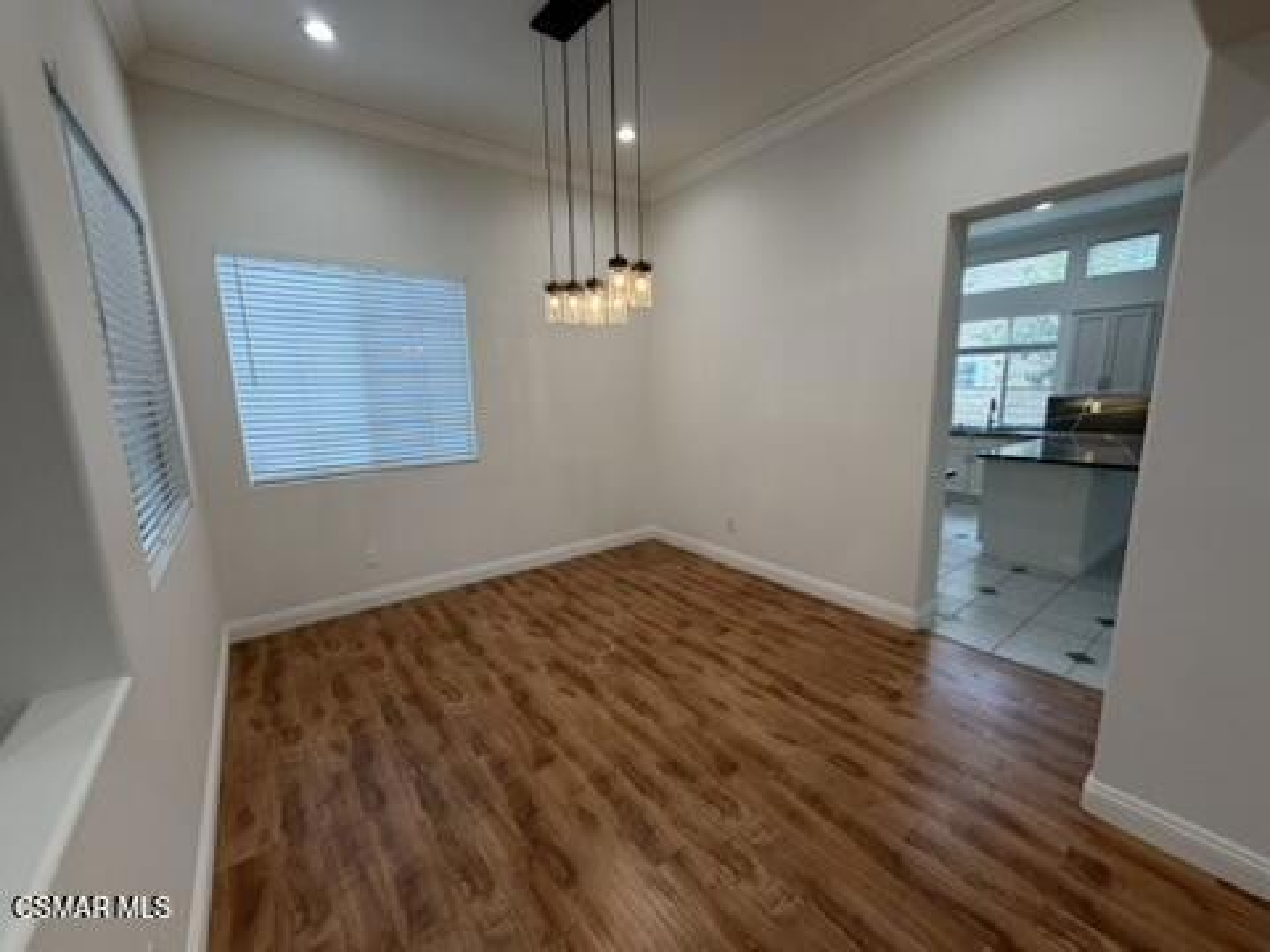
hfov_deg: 102.1
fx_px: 514
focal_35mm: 14
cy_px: 476
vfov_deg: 85.7
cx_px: 635
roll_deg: +1.7
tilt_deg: -9.7
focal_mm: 2.22
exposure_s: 1/120
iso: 125
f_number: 2.2
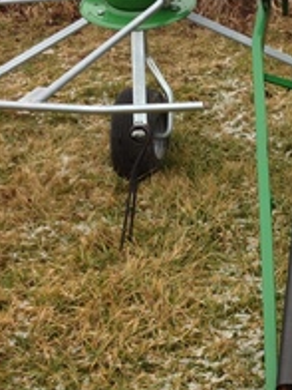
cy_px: 197
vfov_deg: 20.2
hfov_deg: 14.8
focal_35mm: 97
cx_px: 336
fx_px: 1091
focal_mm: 4.28
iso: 50
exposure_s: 1/334
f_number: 2.4
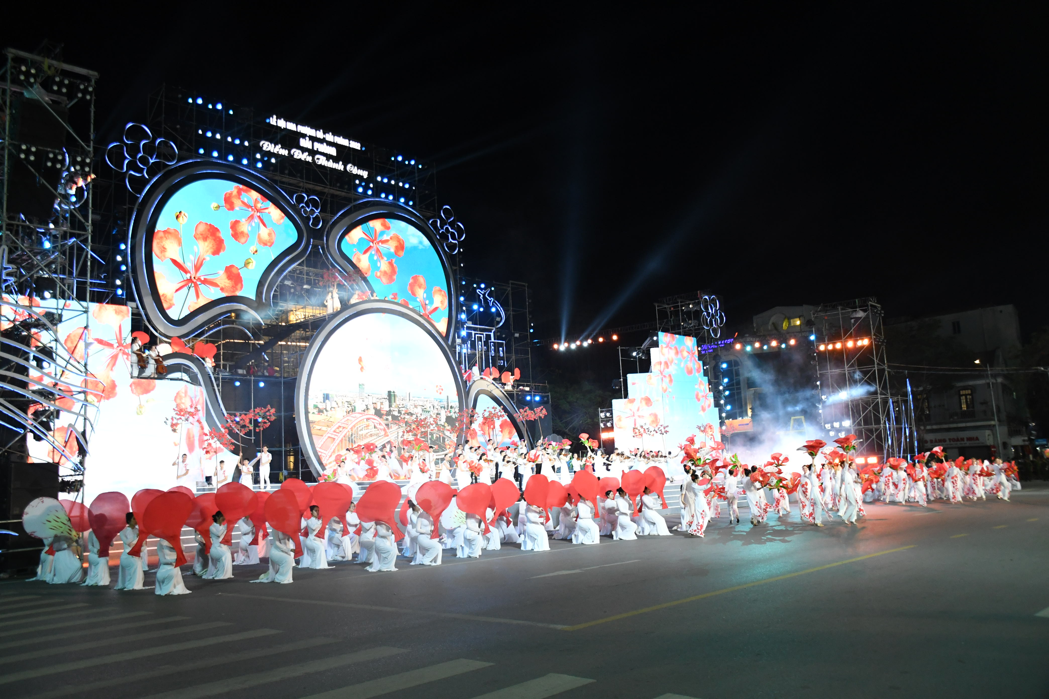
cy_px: 350
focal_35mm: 30
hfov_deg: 61.9
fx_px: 874
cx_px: 524
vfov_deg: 43.6
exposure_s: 1/200
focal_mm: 20
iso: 2000
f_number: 4.5
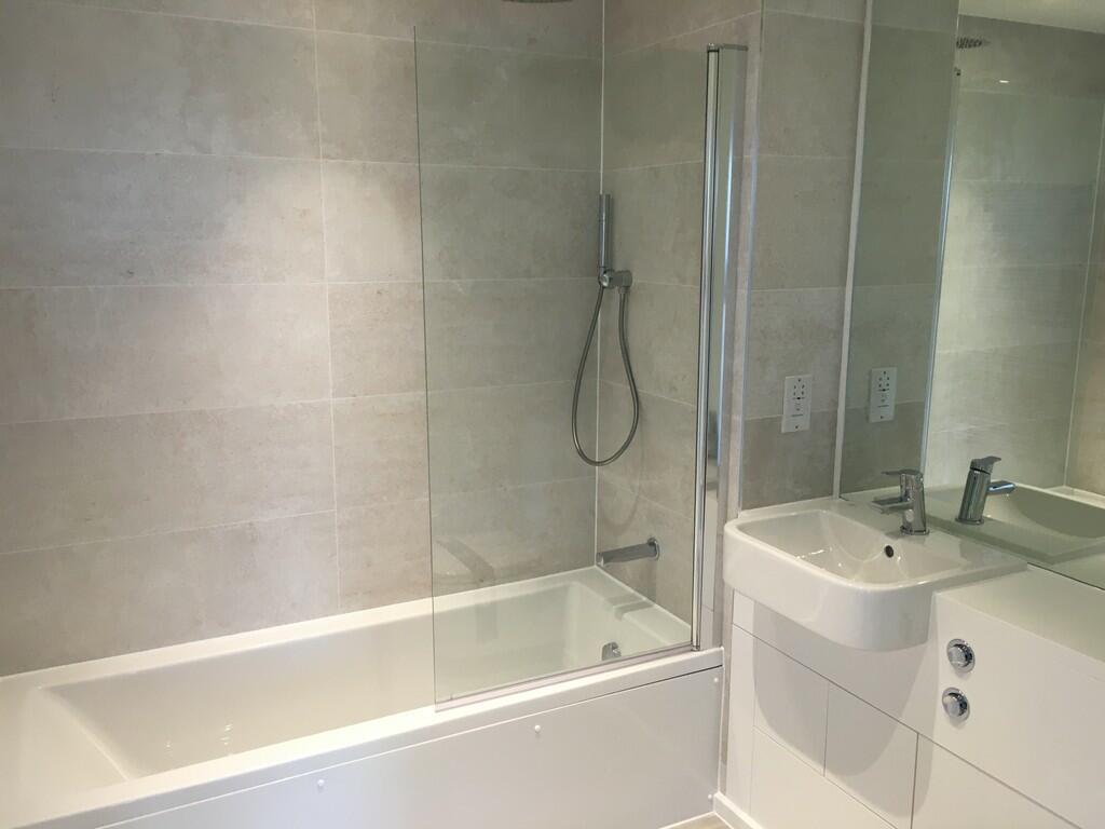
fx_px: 926
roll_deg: -0.8
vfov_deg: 48.2
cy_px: 414
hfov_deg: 61.7
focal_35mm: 29
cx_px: 552
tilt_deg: -10.9
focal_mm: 4.15
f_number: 2.2
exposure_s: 1/33
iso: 80
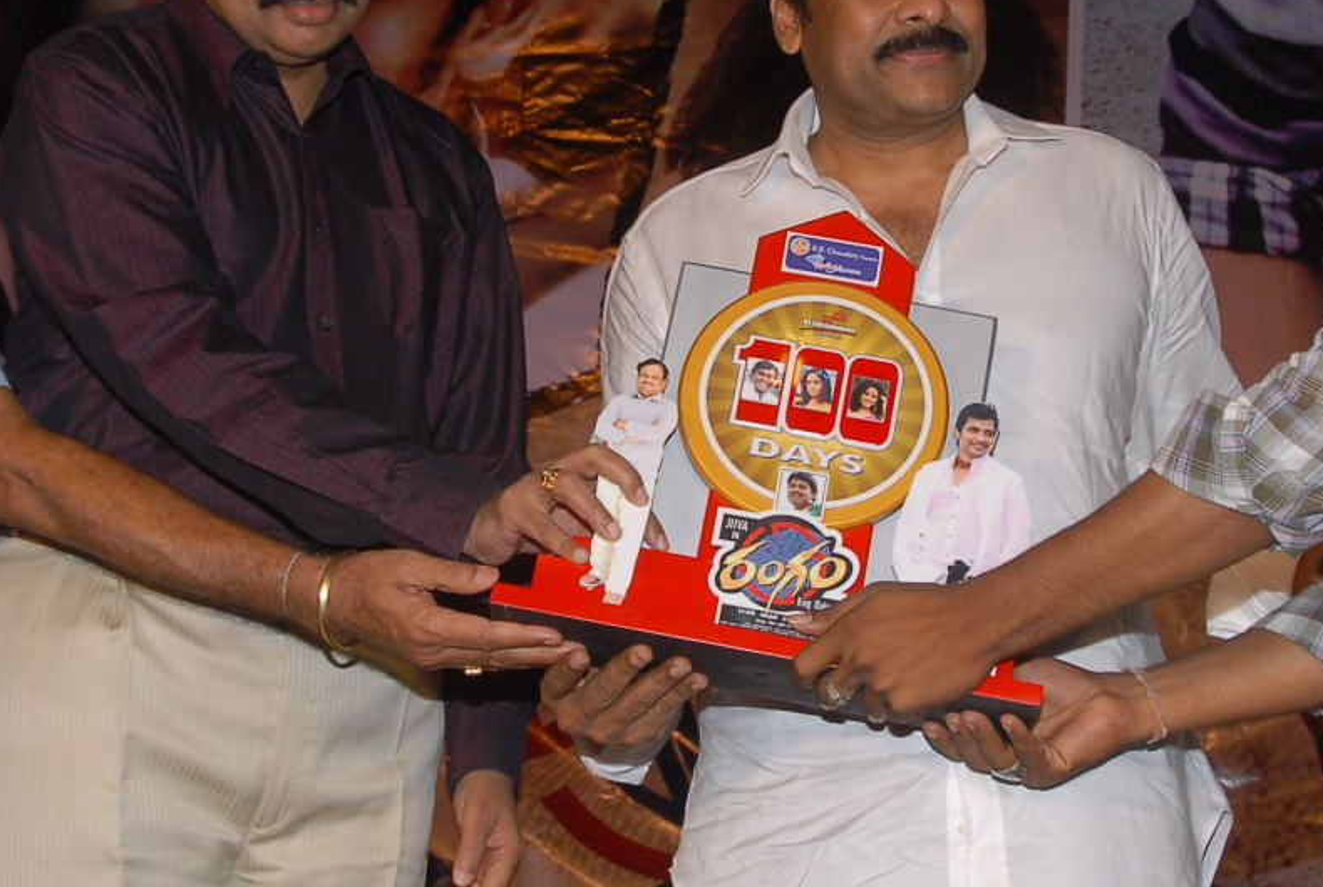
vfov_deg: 17.3
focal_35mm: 79
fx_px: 2909
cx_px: 745
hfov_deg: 25.6
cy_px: 326
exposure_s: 1/125
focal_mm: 26
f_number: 7.1
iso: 250
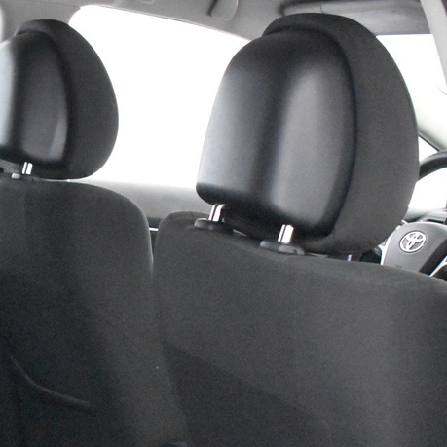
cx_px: 25
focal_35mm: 81
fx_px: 1183
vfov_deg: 20.5
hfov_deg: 20.8
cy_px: 476
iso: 12800
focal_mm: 18
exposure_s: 1/60
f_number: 3.5
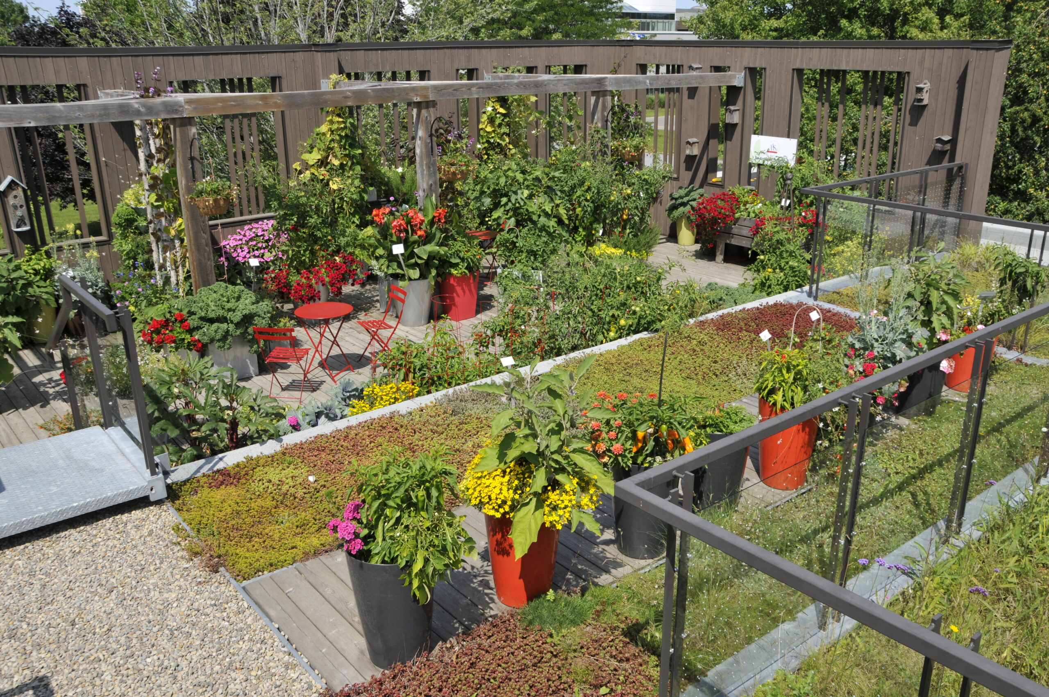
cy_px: 348
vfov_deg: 43.5
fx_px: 873
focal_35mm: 30
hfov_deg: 62.0
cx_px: 524
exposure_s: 1/320
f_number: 9
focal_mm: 20
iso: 200
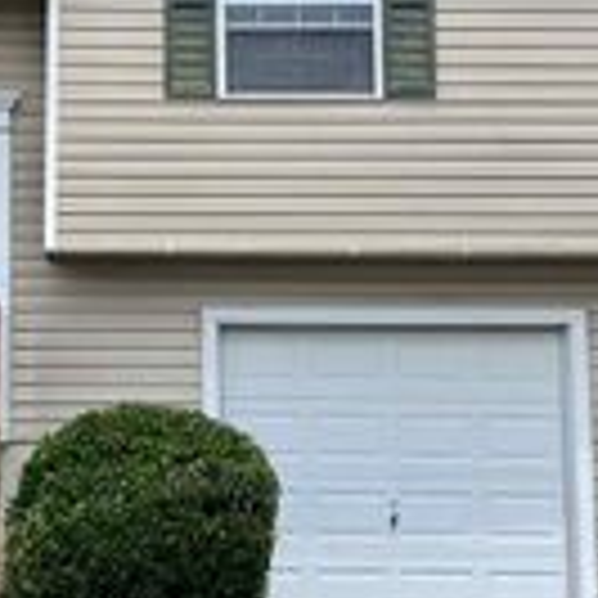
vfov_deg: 20.2
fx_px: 1681
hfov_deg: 19.9
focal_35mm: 86
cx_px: 85
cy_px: 243
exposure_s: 1/4831
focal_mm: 5.7
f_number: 1.5
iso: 50
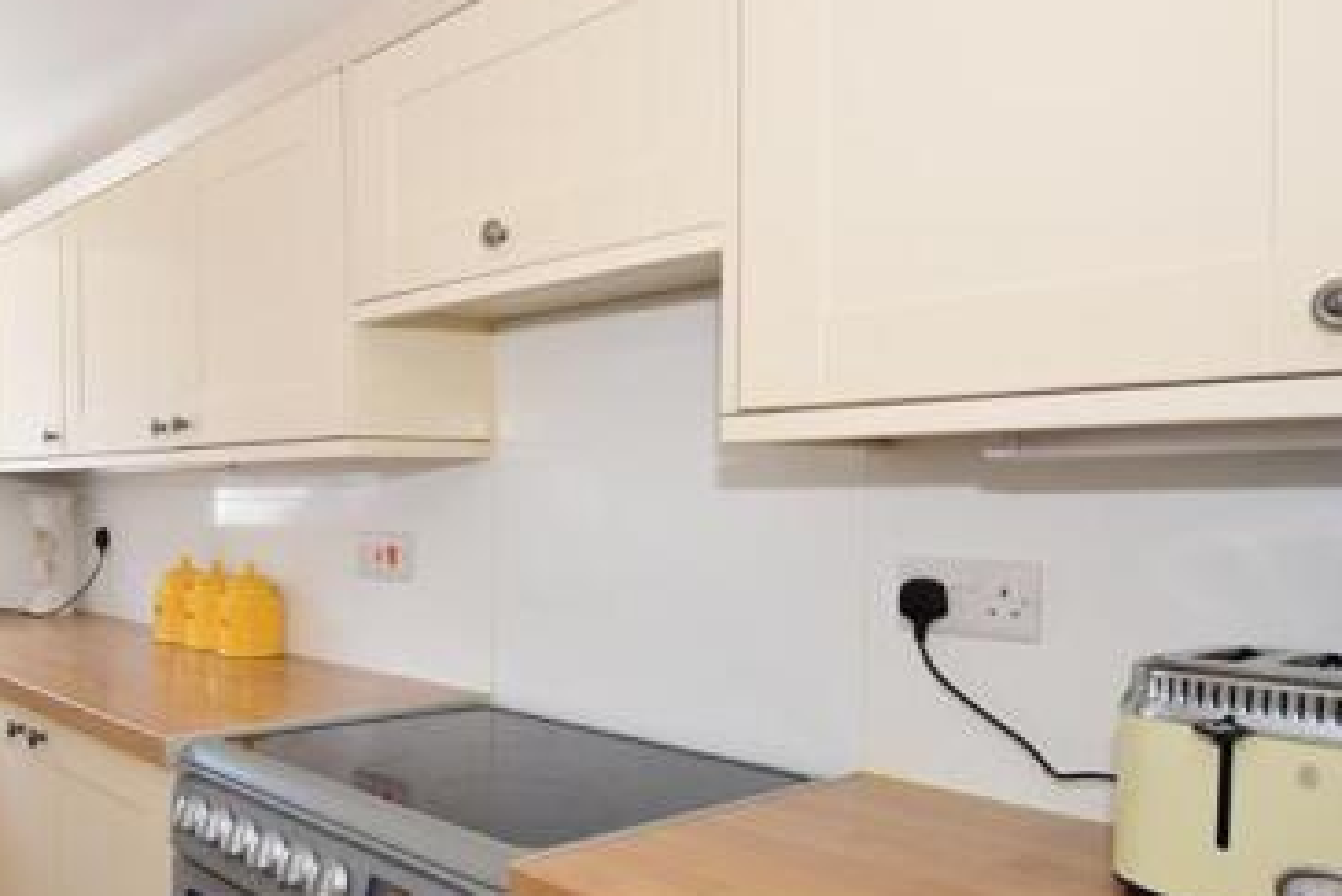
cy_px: 511
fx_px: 1007
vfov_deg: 47.8
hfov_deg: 61.4
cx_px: 254
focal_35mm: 27
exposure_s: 1/25
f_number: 5
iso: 200
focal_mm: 10
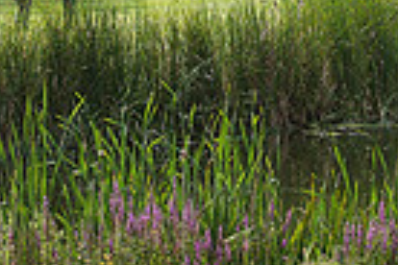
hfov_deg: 7.0
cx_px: 398
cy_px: -242
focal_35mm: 295
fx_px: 3261
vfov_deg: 4.6
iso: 400
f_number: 7.1
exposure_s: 1/640
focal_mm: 70
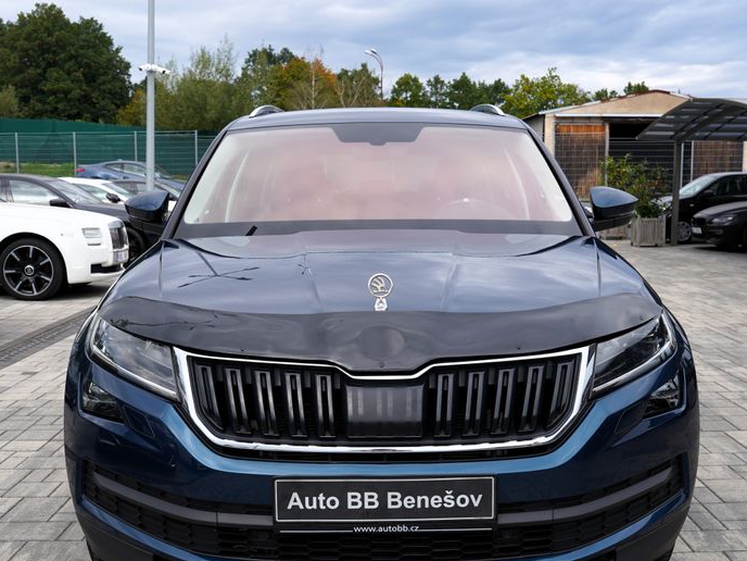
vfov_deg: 35.9
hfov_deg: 46.8
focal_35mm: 40
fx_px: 863
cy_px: 316
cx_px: 379
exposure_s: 1/160
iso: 100
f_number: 6.3
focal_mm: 28
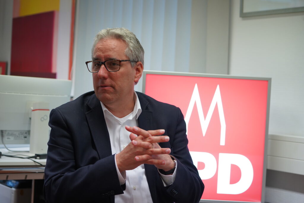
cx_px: 152
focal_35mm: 70
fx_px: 591
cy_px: 102
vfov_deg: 19.5
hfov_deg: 28.8
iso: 2000
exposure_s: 1/160
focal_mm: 70
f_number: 4
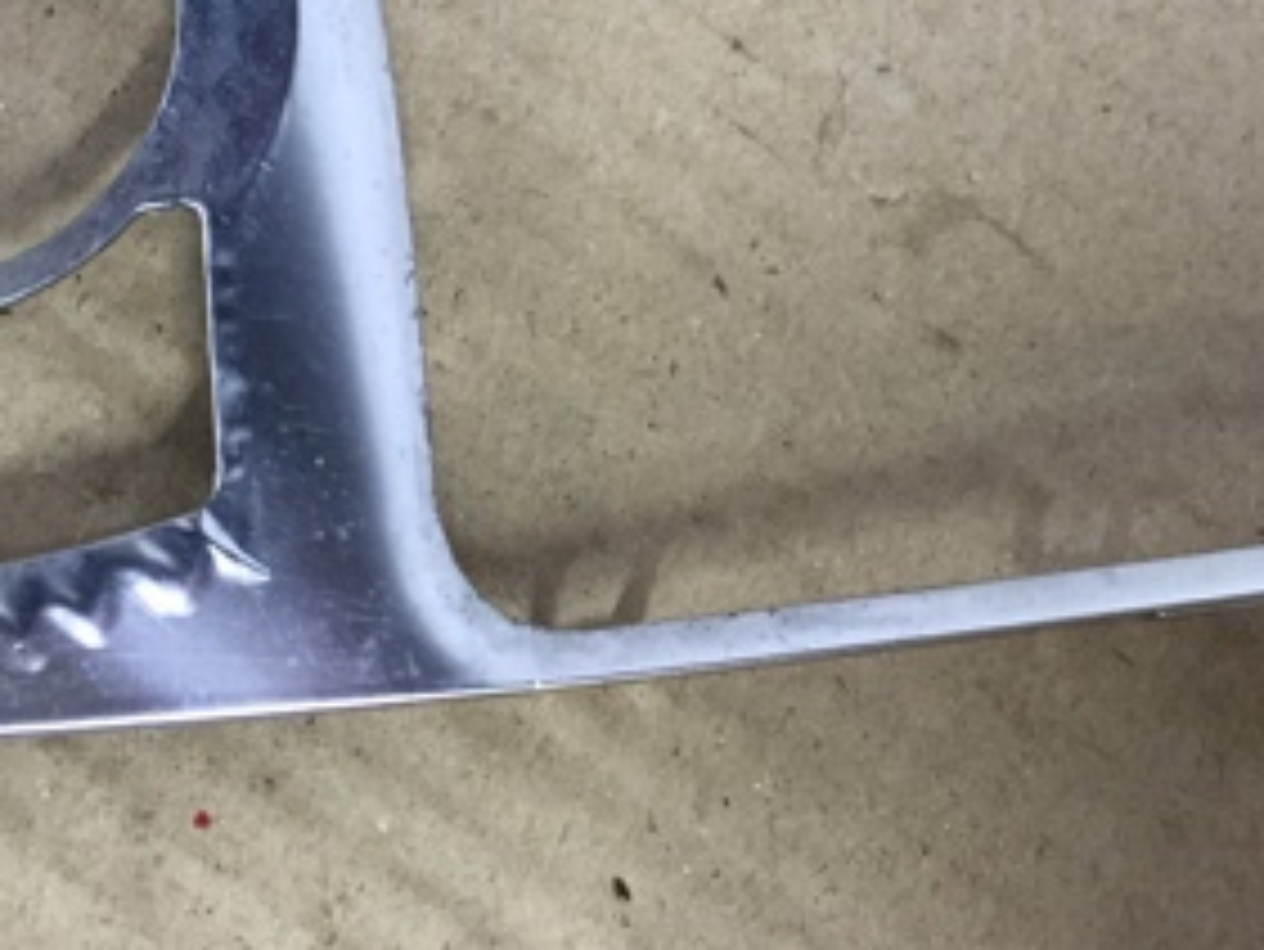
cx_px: 648
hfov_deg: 29.4
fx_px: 2411
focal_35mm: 66
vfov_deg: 21.7
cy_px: 63
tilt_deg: -65.7
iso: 64
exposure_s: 1/33
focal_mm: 4.15
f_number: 2.2
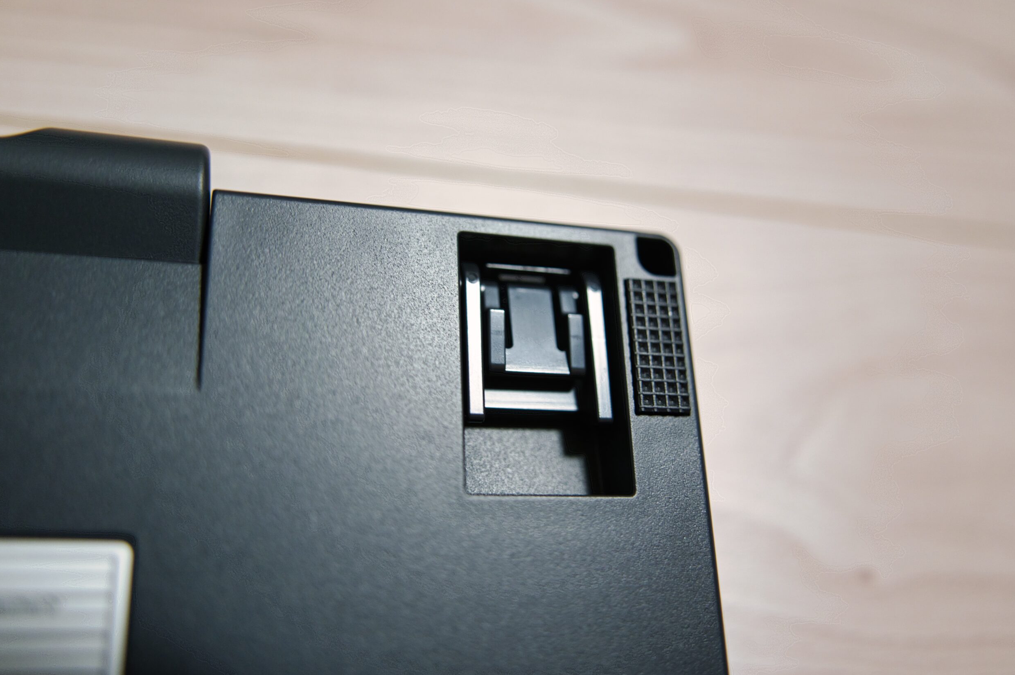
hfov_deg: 58.7
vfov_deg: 41.1
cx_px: 508
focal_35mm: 32
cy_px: 338
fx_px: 902
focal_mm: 31
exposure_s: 1/100
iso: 1000
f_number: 3.2
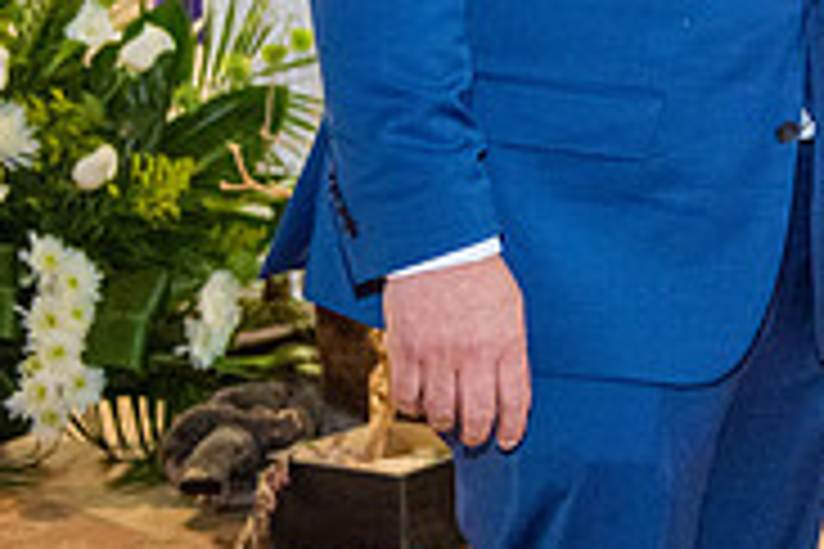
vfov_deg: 9.5
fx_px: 3273
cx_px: 1130
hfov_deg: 13.7
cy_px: -118
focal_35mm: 143
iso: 2000
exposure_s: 1/160
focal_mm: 40
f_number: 2.8
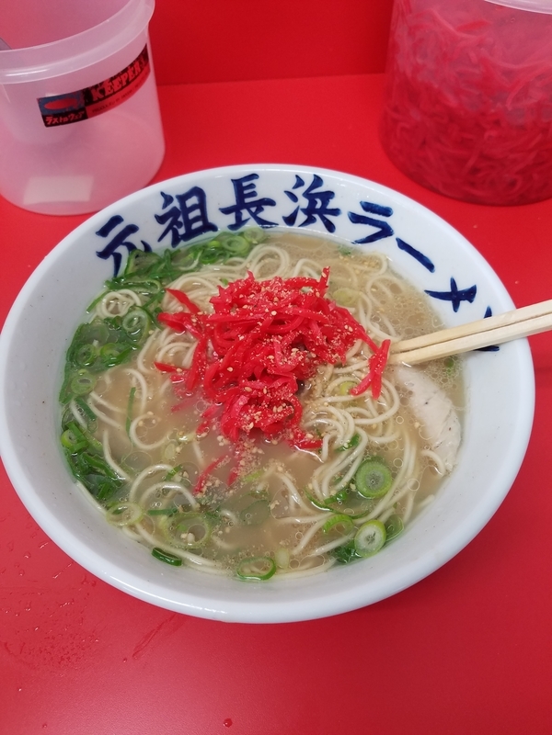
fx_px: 553
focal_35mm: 26
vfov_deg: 67.3
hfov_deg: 53.1
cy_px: 368
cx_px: 276
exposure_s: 1/60
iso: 100
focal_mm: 4.2
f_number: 1.7
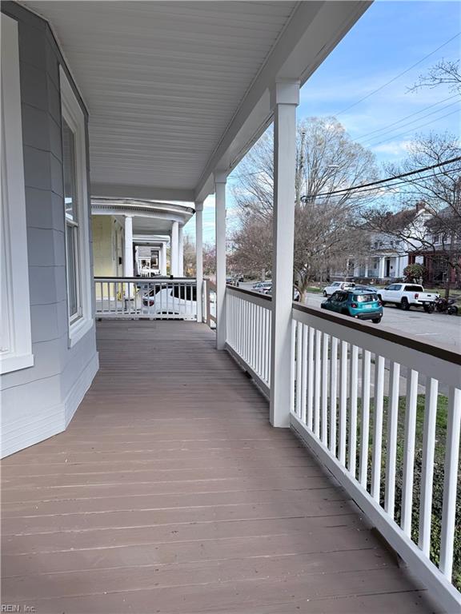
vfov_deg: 71.6
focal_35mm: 24
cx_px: 230
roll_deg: +0.4
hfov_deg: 56.8
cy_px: 307
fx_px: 426
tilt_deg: -6.1
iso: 100
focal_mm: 6.76
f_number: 1.78
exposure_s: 1/2169
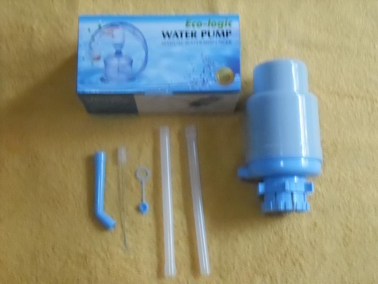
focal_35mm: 63
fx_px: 688
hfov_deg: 30.7
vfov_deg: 23.3
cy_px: 142
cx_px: 189
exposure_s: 1/12
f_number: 5.7
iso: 800
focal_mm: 11.2
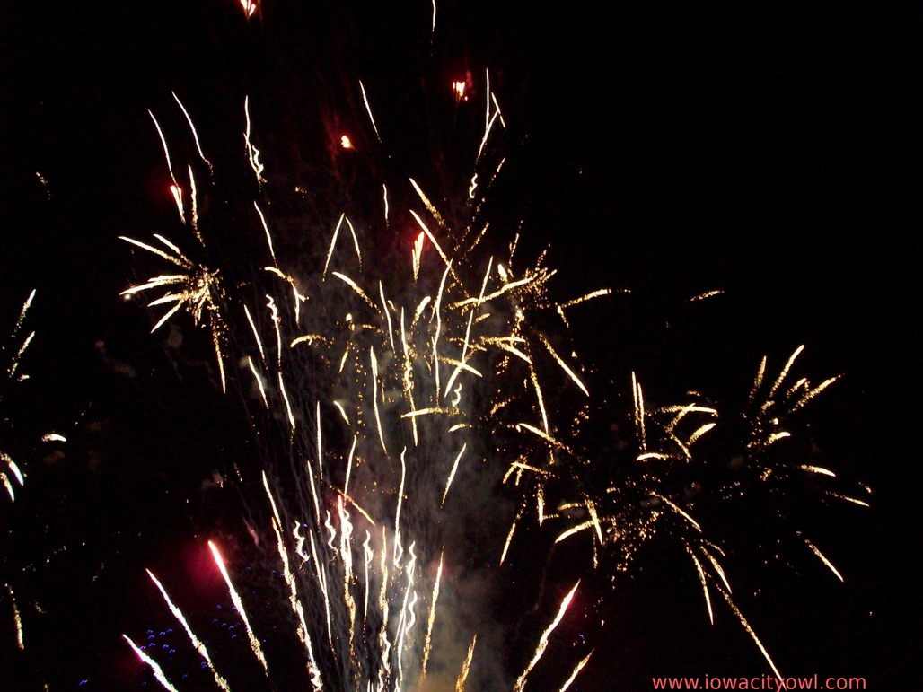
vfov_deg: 38.7
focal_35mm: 37
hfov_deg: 50.1
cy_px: 346
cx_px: 462
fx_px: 987
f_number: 2.8
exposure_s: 1/8
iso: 200
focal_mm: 6.2
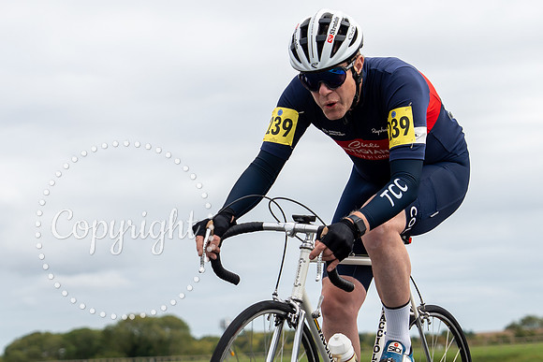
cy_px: 291
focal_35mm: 154
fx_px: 2316
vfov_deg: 8.9
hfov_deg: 13.4
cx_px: 231
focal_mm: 62
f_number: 3.5
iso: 100
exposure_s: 1/1000
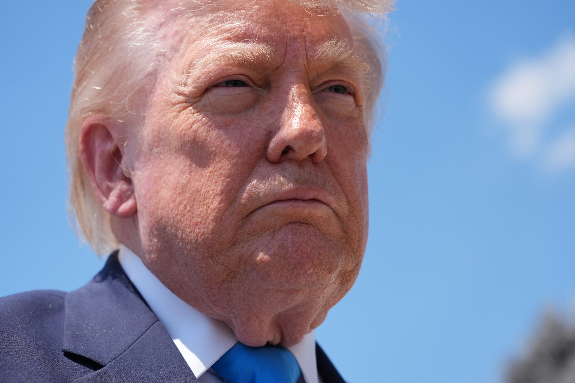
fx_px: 1613
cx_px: 287
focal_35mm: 101
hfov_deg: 20.2
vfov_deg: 13.6
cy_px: 193
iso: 500
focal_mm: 100
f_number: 5.6
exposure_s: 1/3200
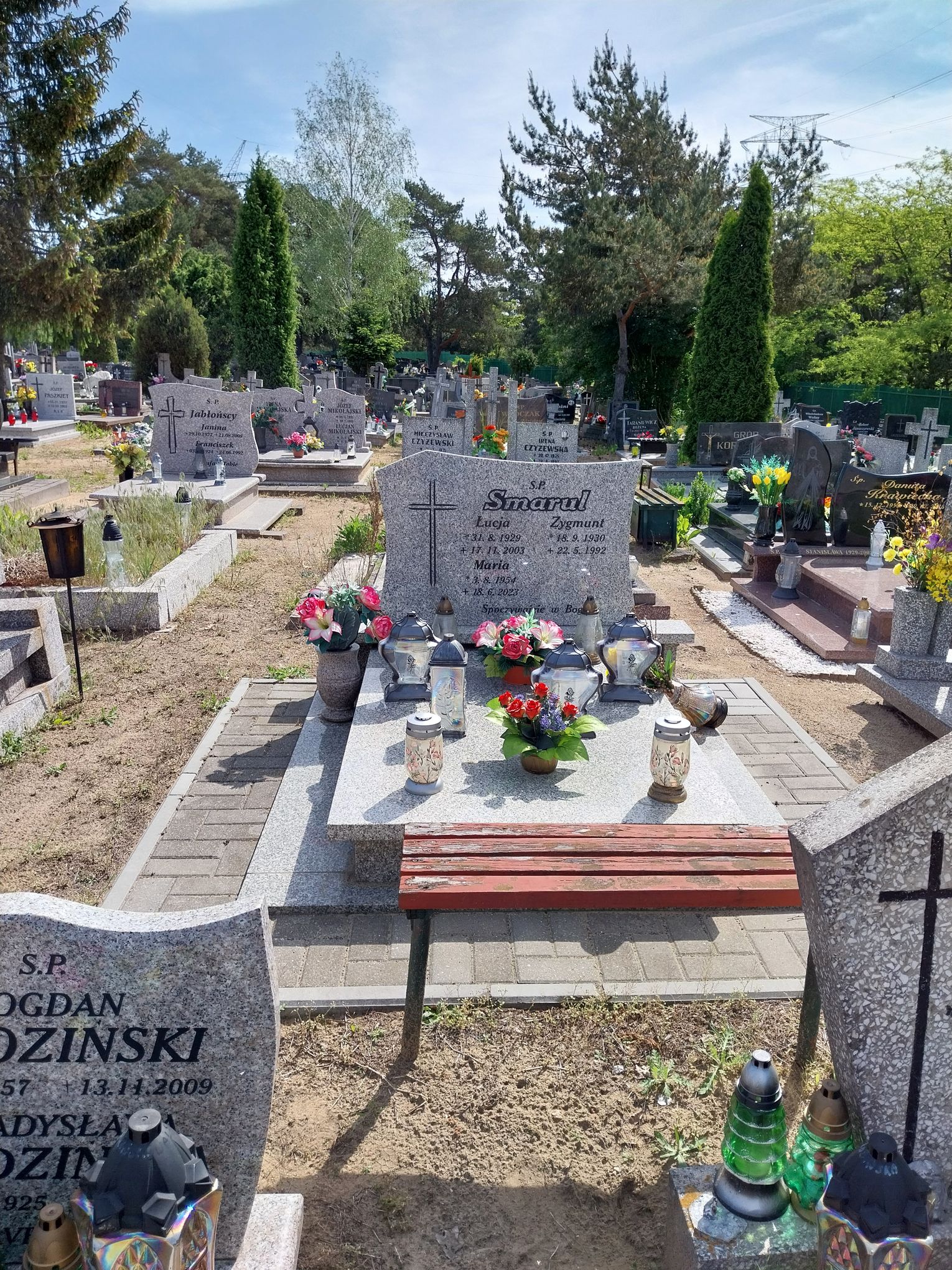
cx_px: 476
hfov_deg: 53.1
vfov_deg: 67.3
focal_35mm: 26
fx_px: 953
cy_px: 635
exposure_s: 1/806
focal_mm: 4
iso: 25
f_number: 1.8
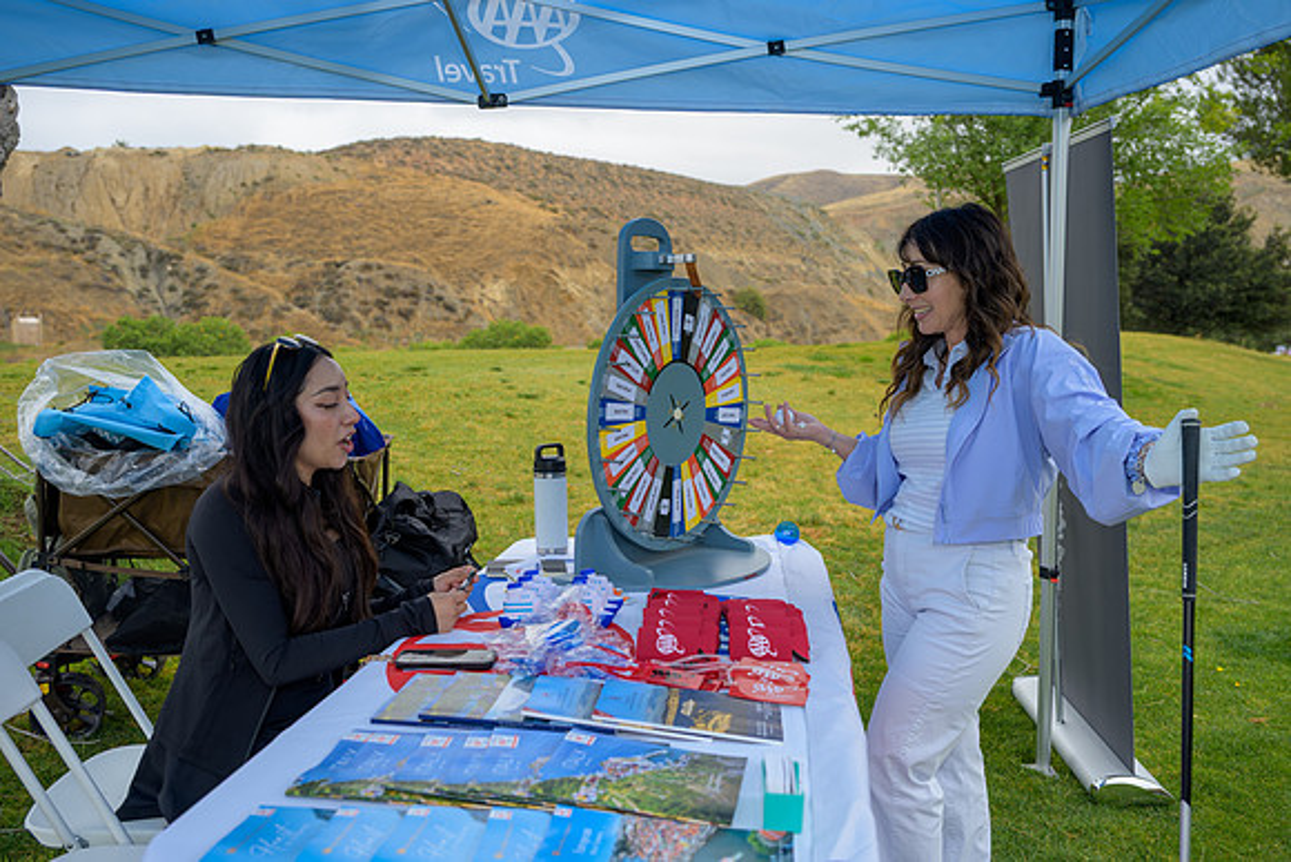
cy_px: 431
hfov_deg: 56.5
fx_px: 1202
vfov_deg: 39.4
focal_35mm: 34
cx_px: 646
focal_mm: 33.5
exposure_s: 1/200
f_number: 4
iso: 100
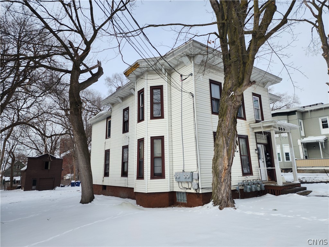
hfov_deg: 73.9
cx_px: 164
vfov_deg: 58.9
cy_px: 124
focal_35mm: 23
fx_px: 219
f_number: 1.8
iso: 12
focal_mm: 6.4
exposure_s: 1/885
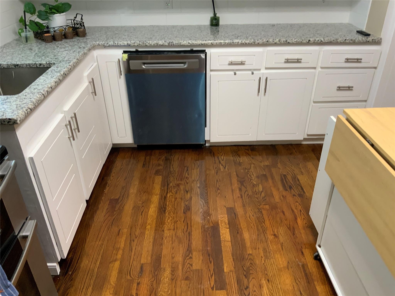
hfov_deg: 61.7
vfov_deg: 48.2
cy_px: 148
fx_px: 331
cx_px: 198
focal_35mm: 29
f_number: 1.8
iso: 160
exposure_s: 1/60
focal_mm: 3
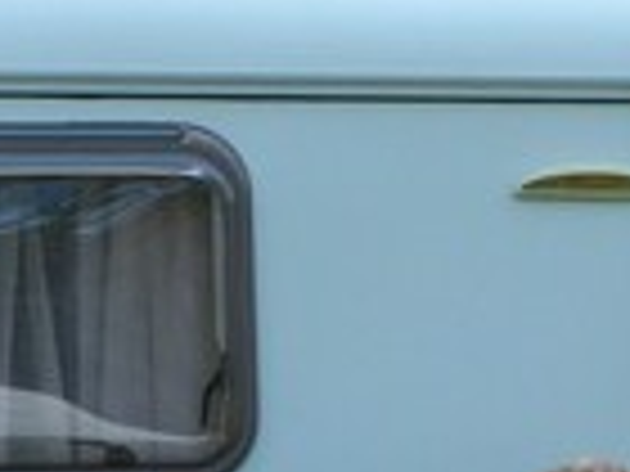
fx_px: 7152
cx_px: 1098
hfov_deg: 5.0
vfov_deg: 3.8
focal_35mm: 393
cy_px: 382
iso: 80
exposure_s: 1/100
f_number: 3.6
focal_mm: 12.4
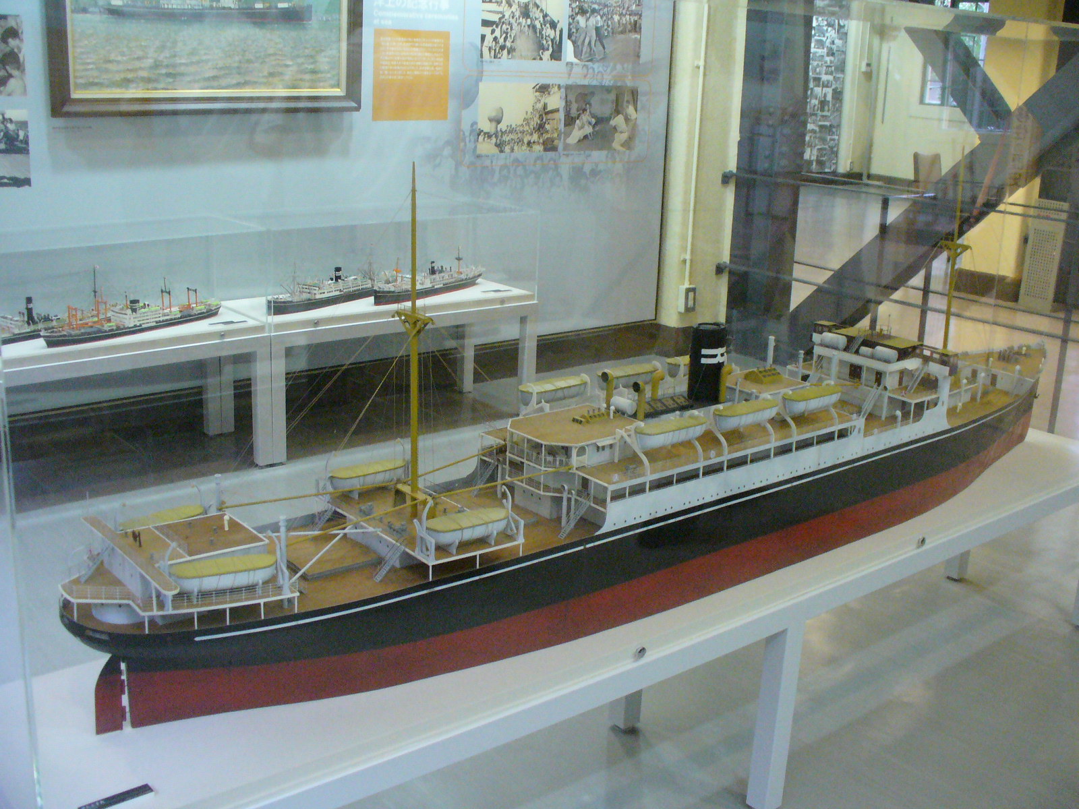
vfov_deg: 38.7
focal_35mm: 37
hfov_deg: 50.1
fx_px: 1153
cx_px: 540
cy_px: 404
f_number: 2.8
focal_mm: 6.1
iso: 400
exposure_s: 1/50
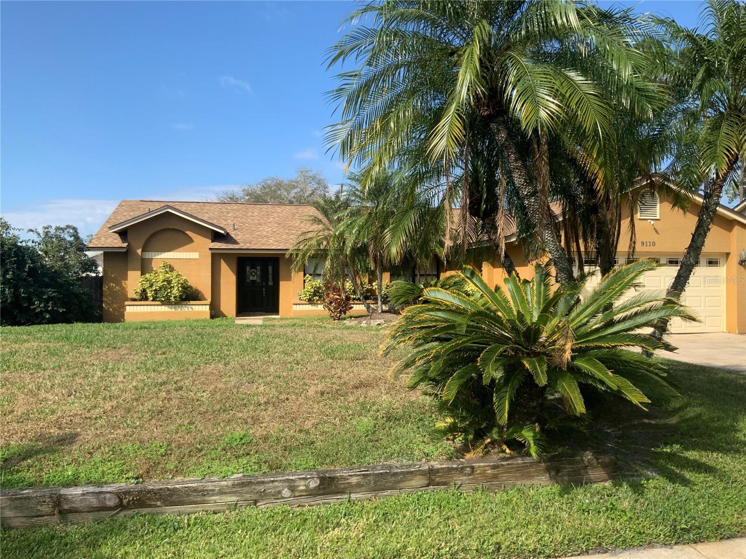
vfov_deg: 48.2
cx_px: 373
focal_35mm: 29
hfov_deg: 61.7
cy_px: 280
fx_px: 625
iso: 16
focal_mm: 3
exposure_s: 1/1311
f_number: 1.8
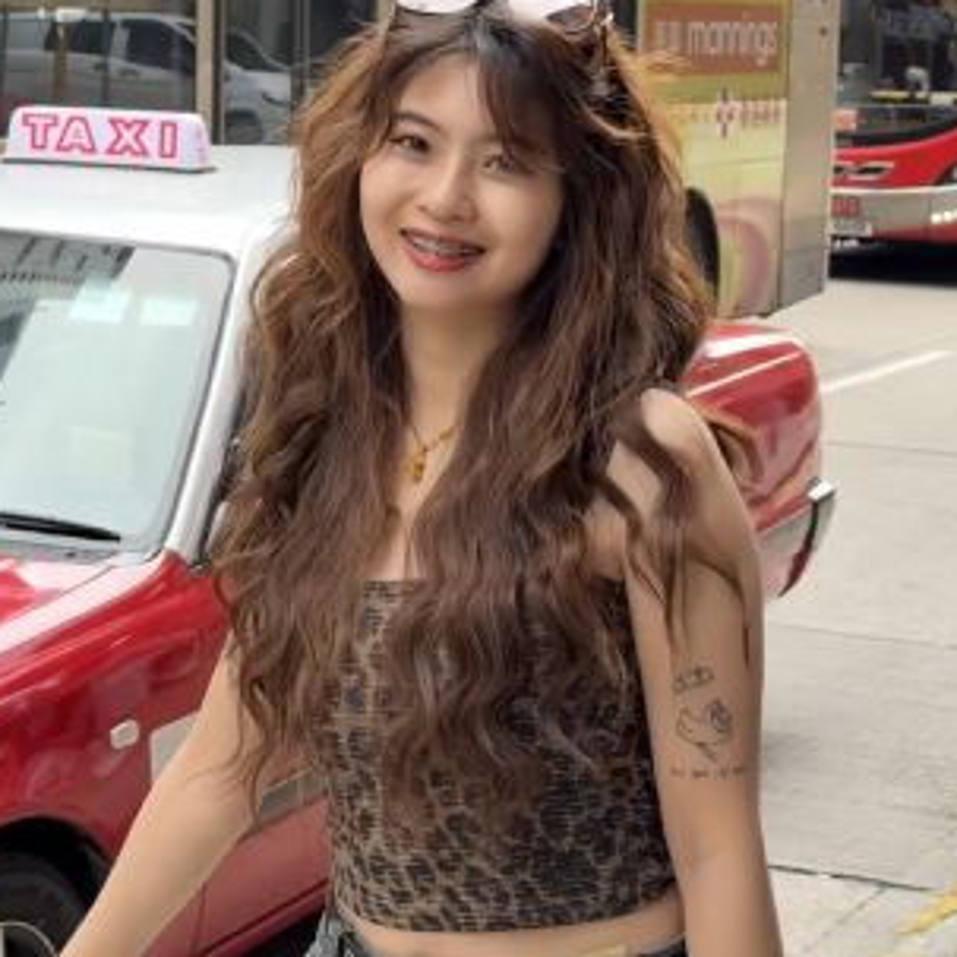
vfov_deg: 20.6
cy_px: 363
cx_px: 417
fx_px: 2627
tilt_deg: -3.9
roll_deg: -1.6
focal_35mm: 84
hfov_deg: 20.6
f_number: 1.78
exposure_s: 1/557
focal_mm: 6.76
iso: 100
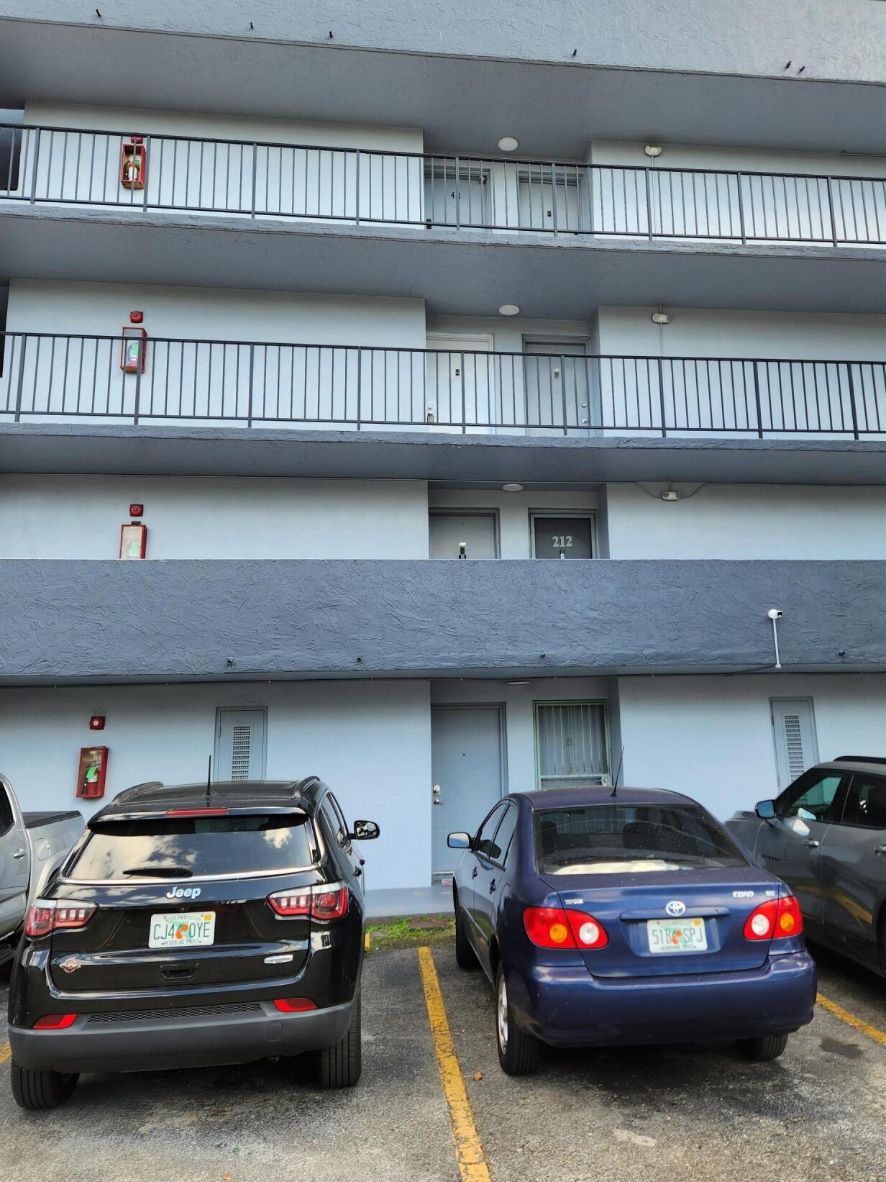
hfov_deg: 49.6
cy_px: 550
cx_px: 511
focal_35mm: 28
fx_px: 956
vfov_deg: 63.4
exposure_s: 1/180
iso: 25
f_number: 1.8
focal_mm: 5.4
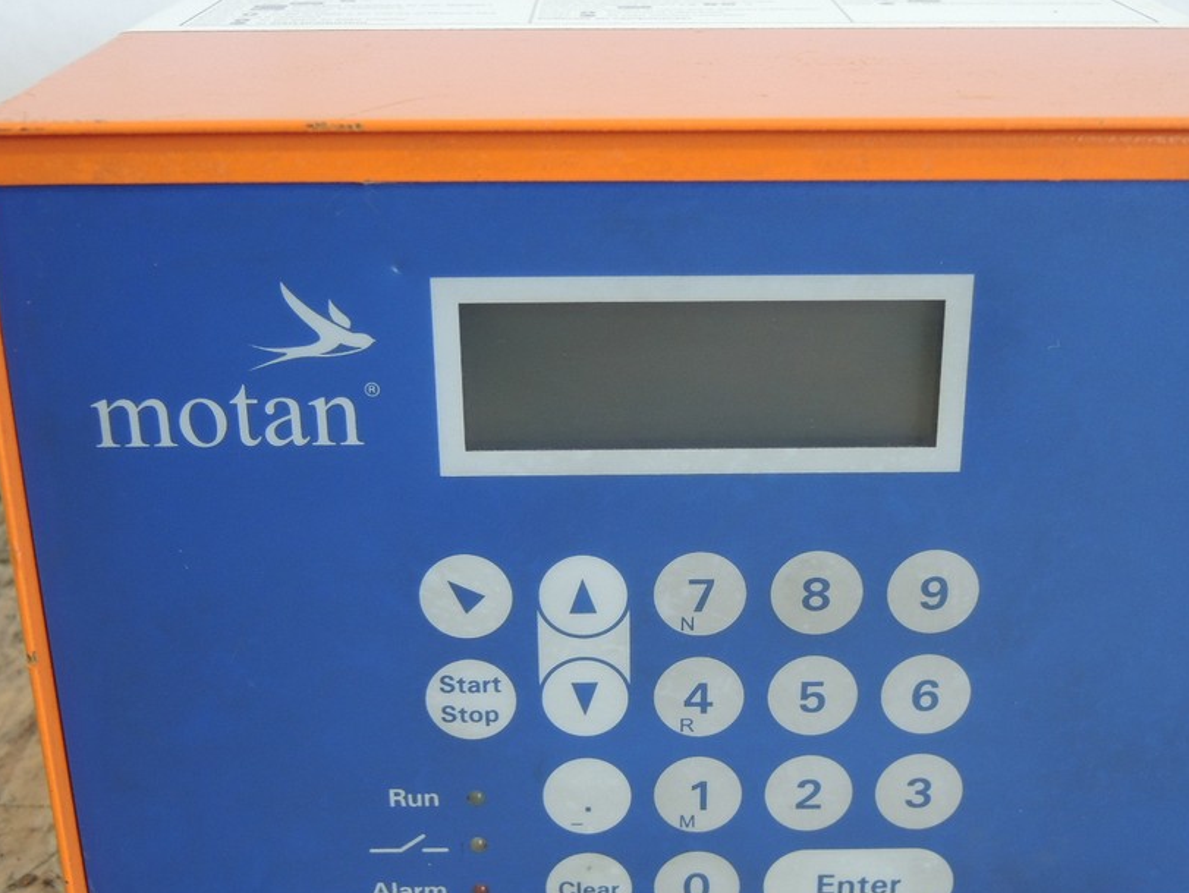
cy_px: 557
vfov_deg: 29.0
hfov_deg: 38.1
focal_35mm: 50
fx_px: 1718
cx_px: 669
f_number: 2
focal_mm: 6
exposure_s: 1/30
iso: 220
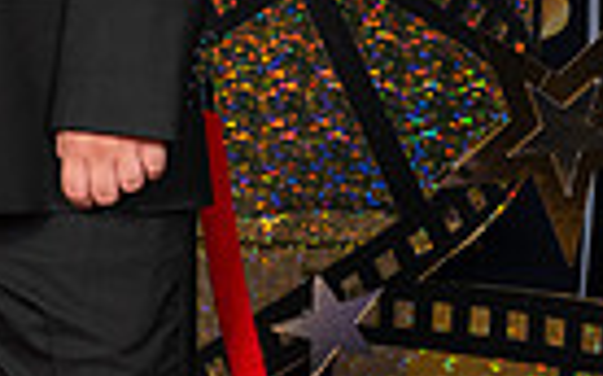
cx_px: -577
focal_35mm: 267
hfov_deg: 7.6
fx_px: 4384
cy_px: -433
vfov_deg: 4.8
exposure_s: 1/100
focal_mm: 52
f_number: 8
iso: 320
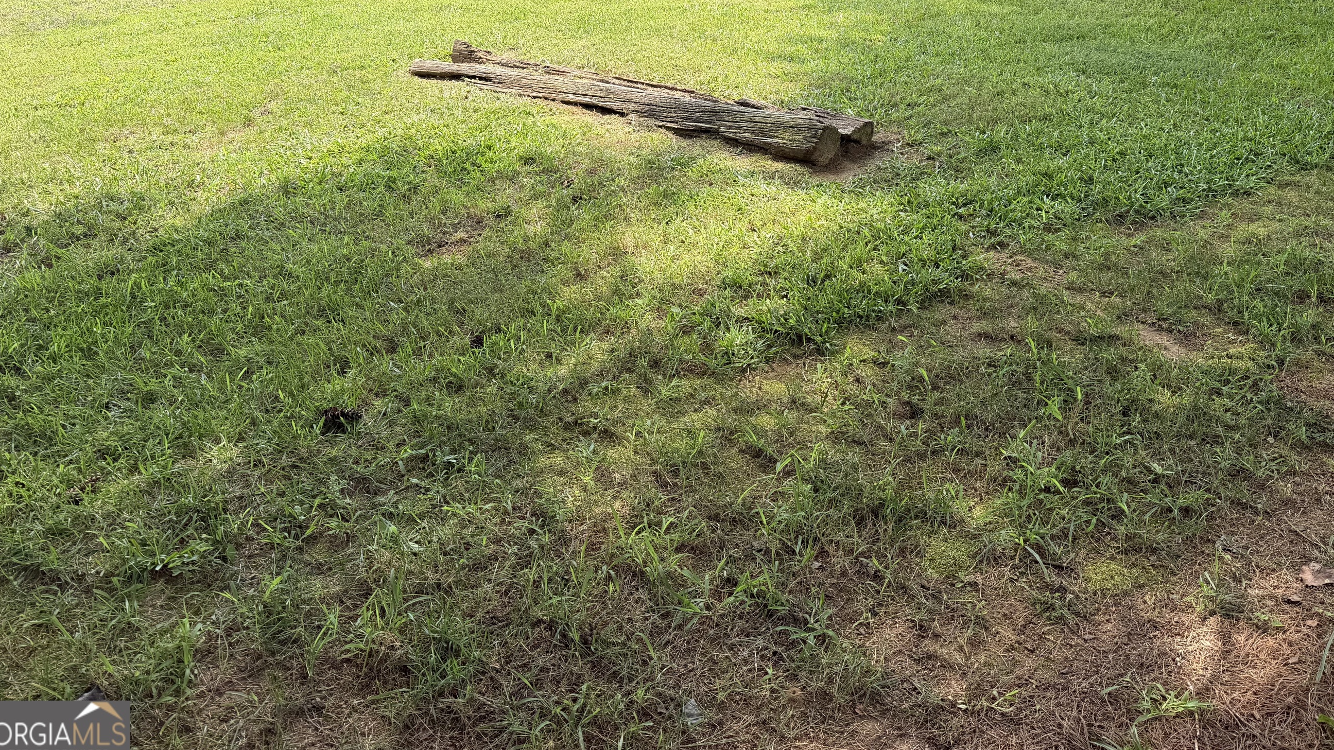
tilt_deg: -18.1
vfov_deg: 36.7
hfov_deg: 62.4
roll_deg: +2.7
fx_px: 1096
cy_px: 167
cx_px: 743
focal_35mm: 31
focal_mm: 6.76
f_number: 1.78
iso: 80
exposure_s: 1/1585
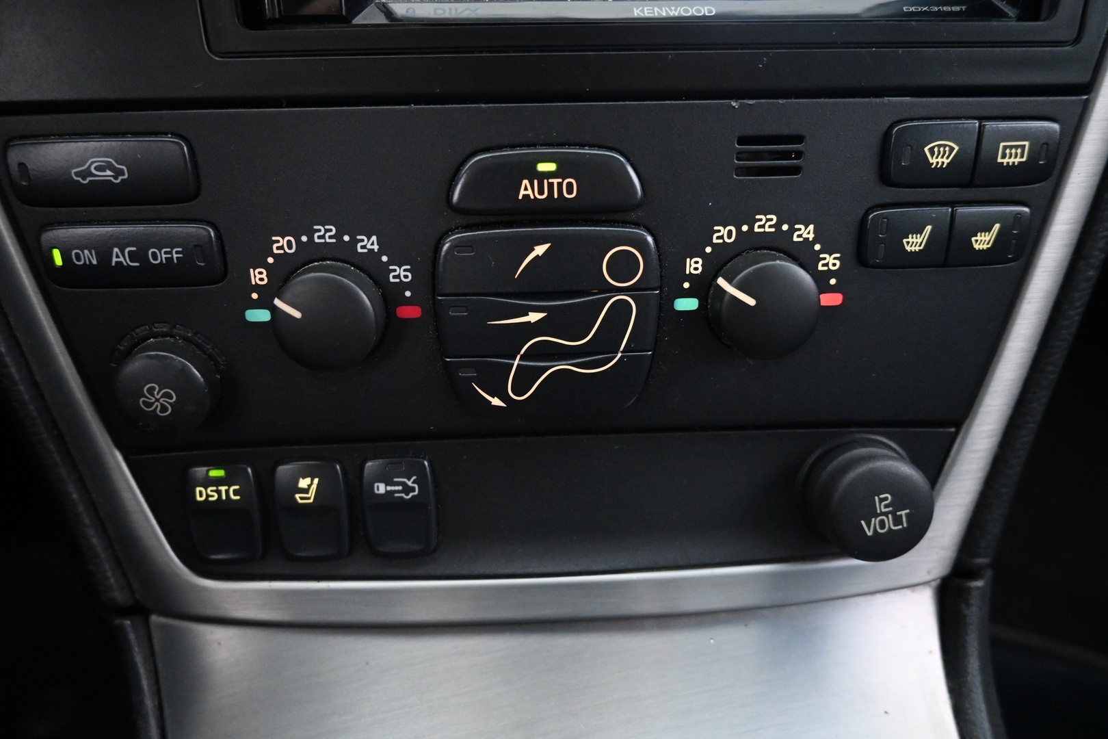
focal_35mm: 24
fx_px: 739
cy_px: 370
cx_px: 554
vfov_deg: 53.1
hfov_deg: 73.7
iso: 4000
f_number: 3.5
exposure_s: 1/25
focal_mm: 16
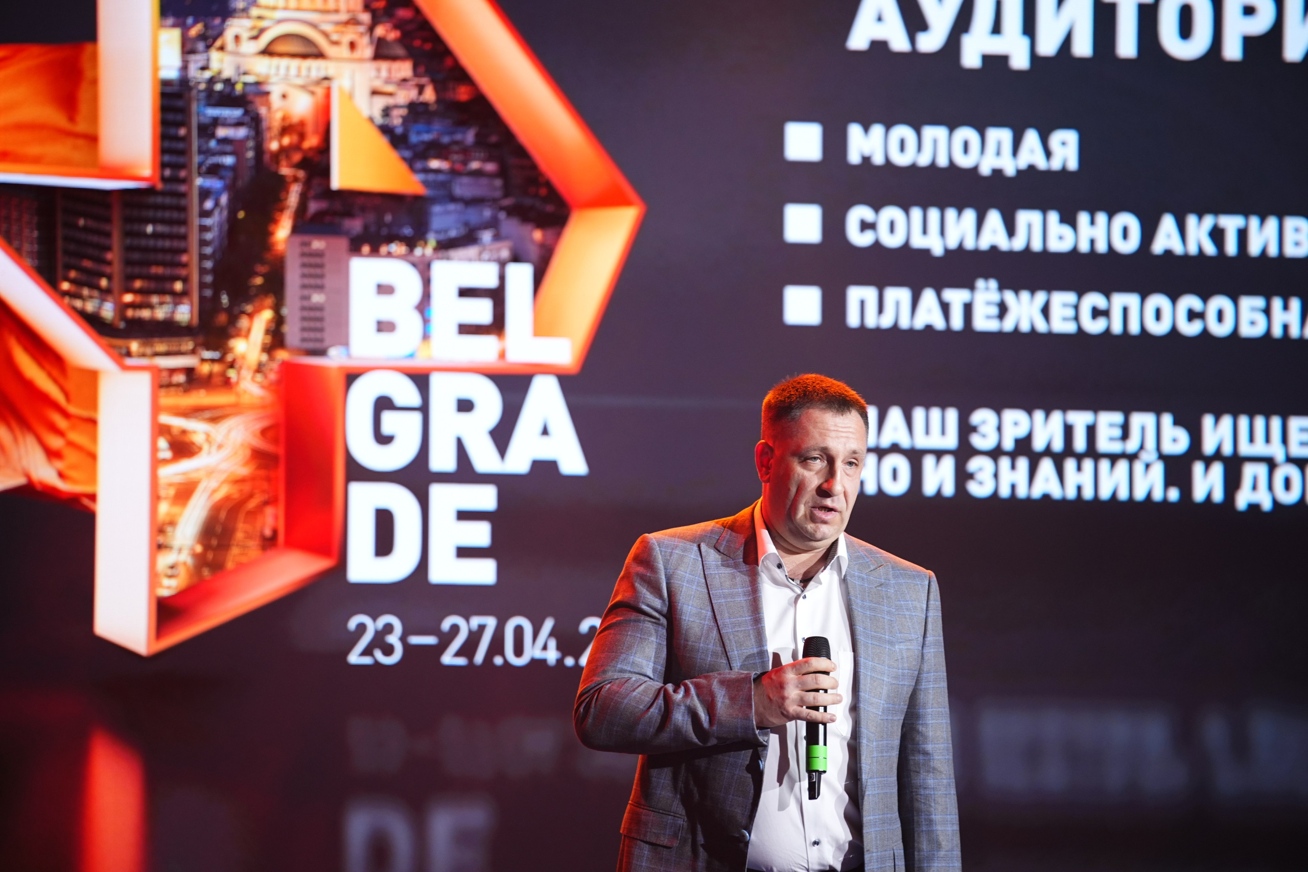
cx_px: 654
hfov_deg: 11.7
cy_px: 436
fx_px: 6395
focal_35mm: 176
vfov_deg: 7.8
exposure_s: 1/200
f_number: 2.8
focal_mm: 176
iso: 800
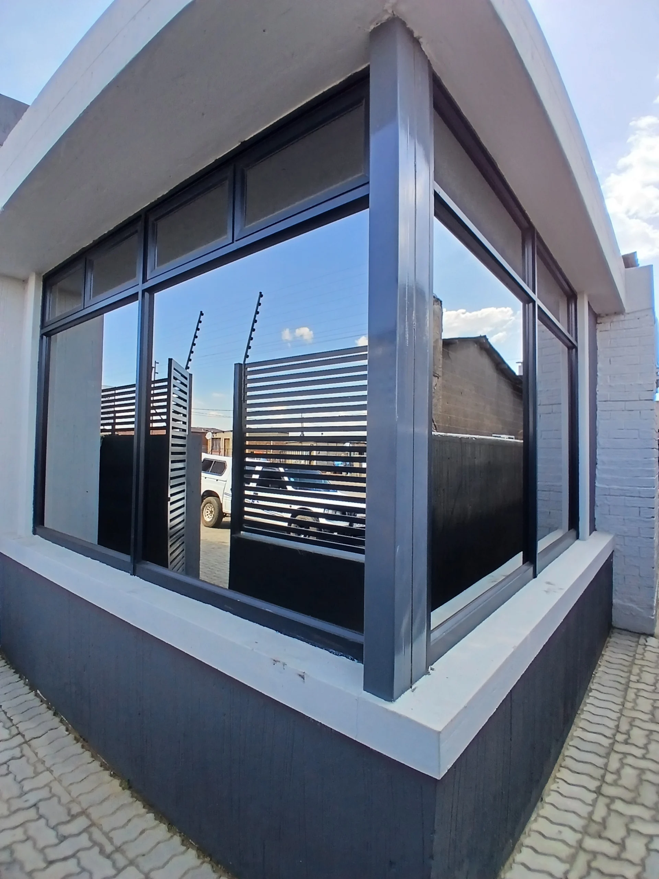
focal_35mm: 17
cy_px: 440
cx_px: 330
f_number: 2.2
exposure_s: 1/223
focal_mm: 1.4
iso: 50
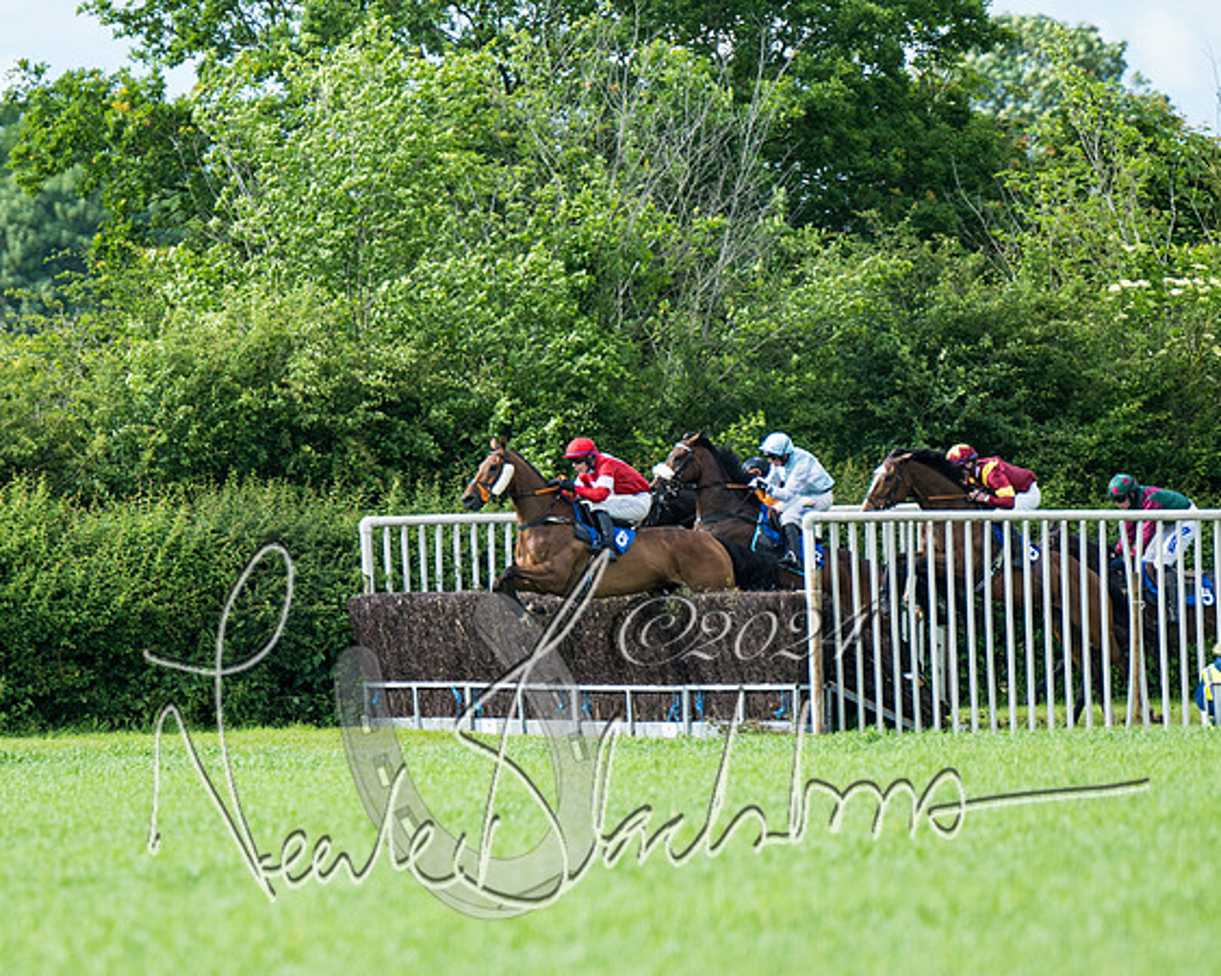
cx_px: 515
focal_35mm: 544
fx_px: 19654
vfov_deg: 2.8
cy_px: 519
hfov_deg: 3.6
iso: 200
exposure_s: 1/1000
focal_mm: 260
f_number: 4
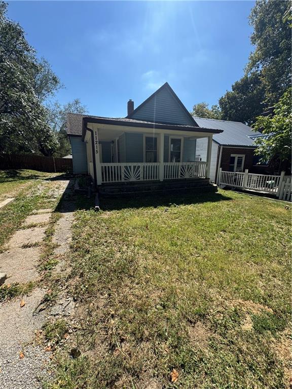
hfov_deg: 85.7
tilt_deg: -12.4
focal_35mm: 14
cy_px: 194
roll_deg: +0.7
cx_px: 146
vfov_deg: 102.1
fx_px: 157
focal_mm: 2.22
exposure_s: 1/879
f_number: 2.2
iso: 50
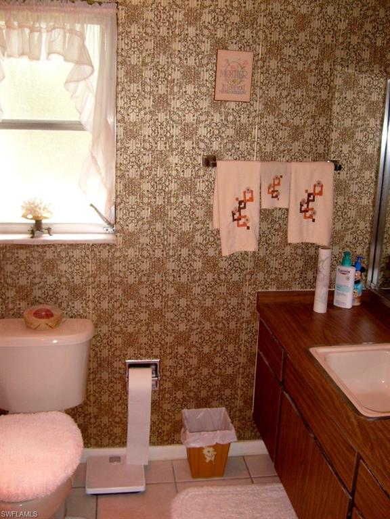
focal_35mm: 35
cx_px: 195
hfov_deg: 40.7
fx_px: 526
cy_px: 260
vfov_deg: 52.6
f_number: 2.8
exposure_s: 1/45
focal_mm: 5.8
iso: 100
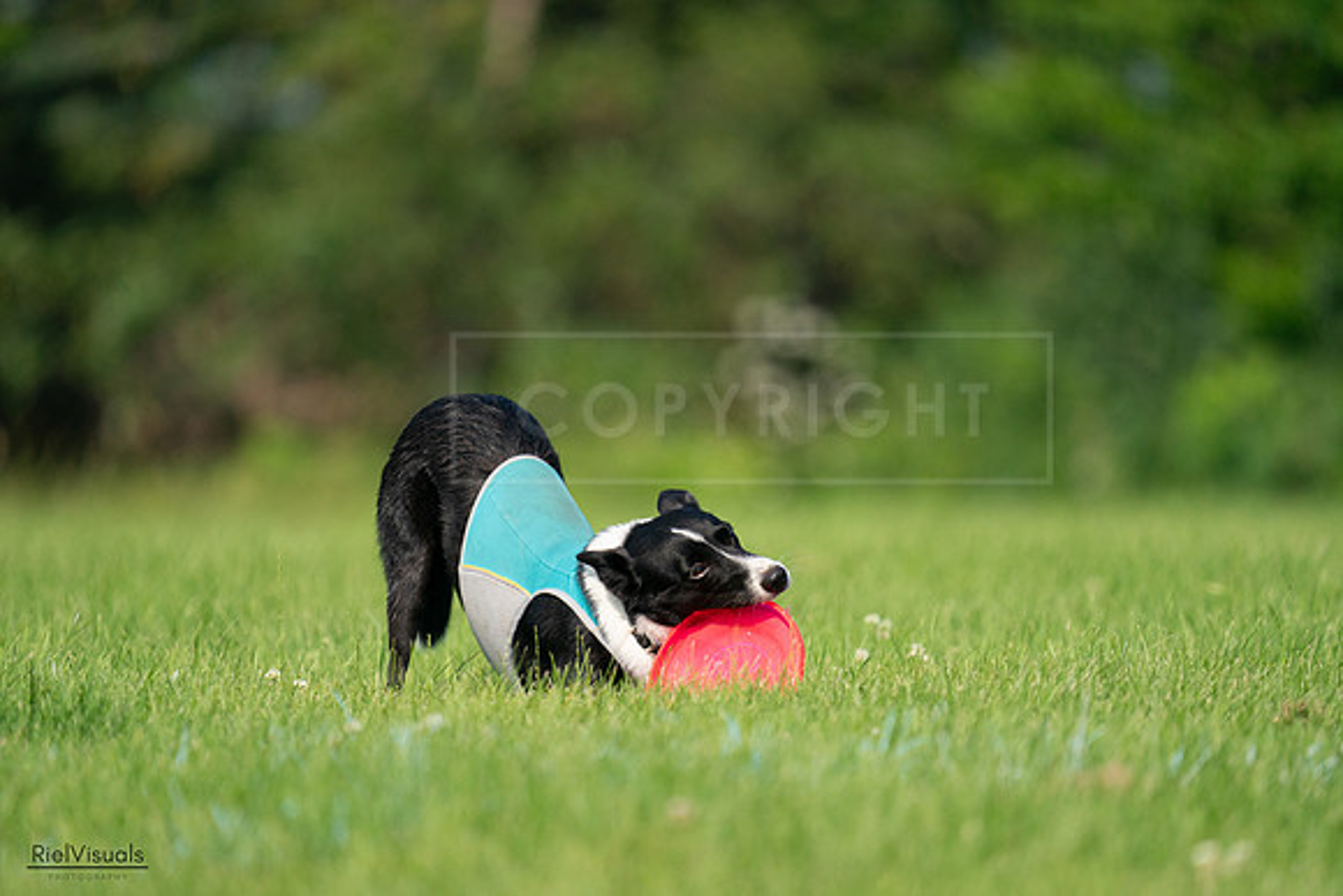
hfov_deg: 3.4
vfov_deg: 2.3
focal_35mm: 600
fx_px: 22388
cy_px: 448
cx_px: 672
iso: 1250
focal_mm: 600
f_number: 6.3
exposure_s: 1/4000
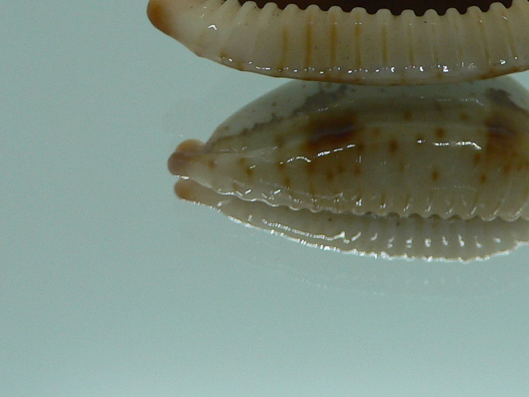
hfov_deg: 26.0
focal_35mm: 74
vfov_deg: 19.3
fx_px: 1131
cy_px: 0
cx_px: 395
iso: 80
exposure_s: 1/60
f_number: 2.8
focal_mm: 4.6
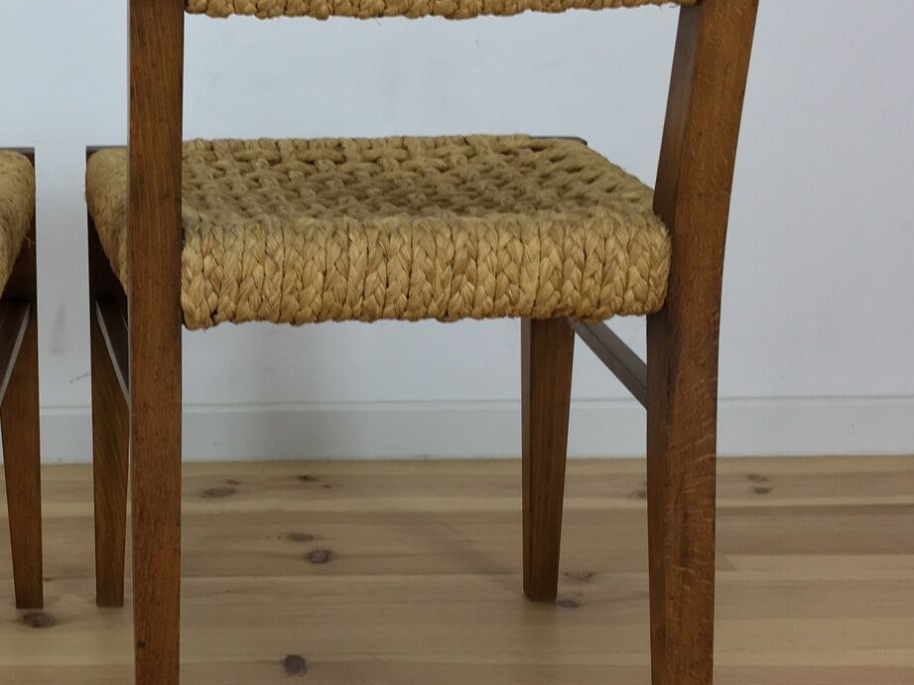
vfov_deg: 23.2
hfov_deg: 29.2
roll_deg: +1.2
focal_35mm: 63
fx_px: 1663
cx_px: 56
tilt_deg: -10.0
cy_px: 221
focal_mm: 4.15
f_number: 2.2
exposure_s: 1/33
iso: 32
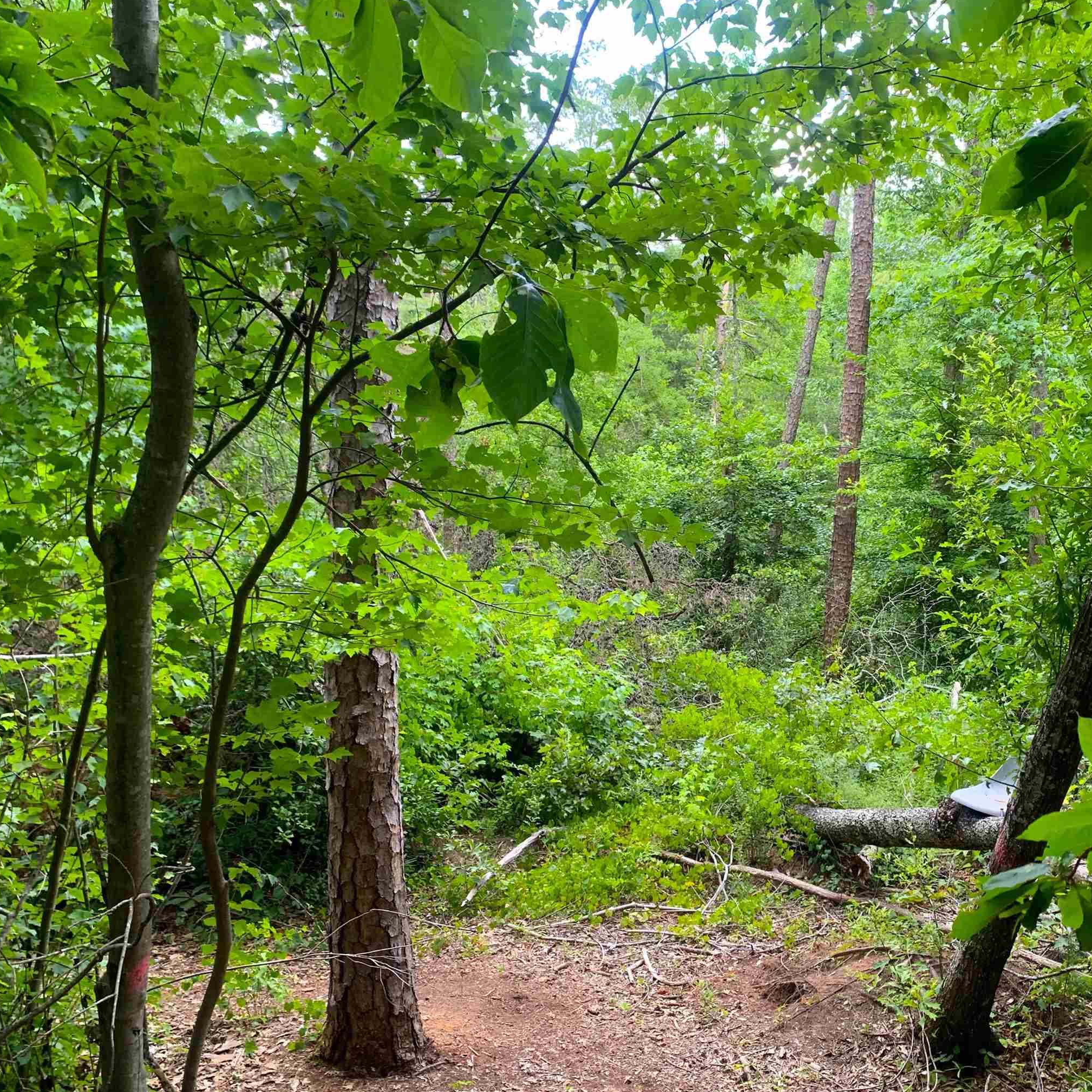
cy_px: 561
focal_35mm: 35
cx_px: 704
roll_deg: -2.3
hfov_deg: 46.7
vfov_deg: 47.2
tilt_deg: -10.1
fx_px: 1249
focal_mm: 4.25
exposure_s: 1/121
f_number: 1.8
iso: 50
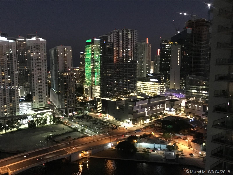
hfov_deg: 61.7
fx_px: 195
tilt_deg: -6.7
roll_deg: +0.9
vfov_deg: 48.2
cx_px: 116
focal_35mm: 29
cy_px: 88
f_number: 2.2
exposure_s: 1/15
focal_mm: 4.15
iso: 800
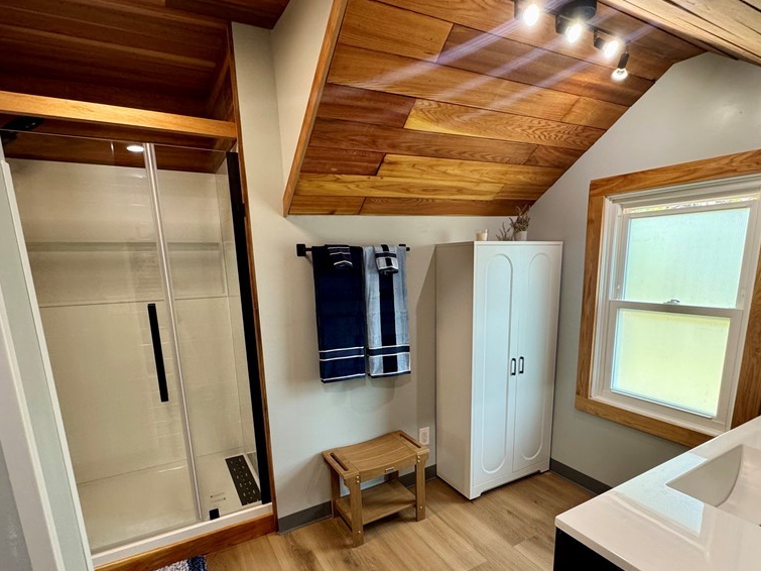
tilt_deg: -12.1
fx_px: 418
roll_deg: +1.5
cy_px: 350
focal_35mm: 19
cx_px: 399
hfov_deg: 84.6
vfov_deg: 67.8
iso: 200
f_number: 2.2
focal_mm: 2.22
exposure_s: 1/120
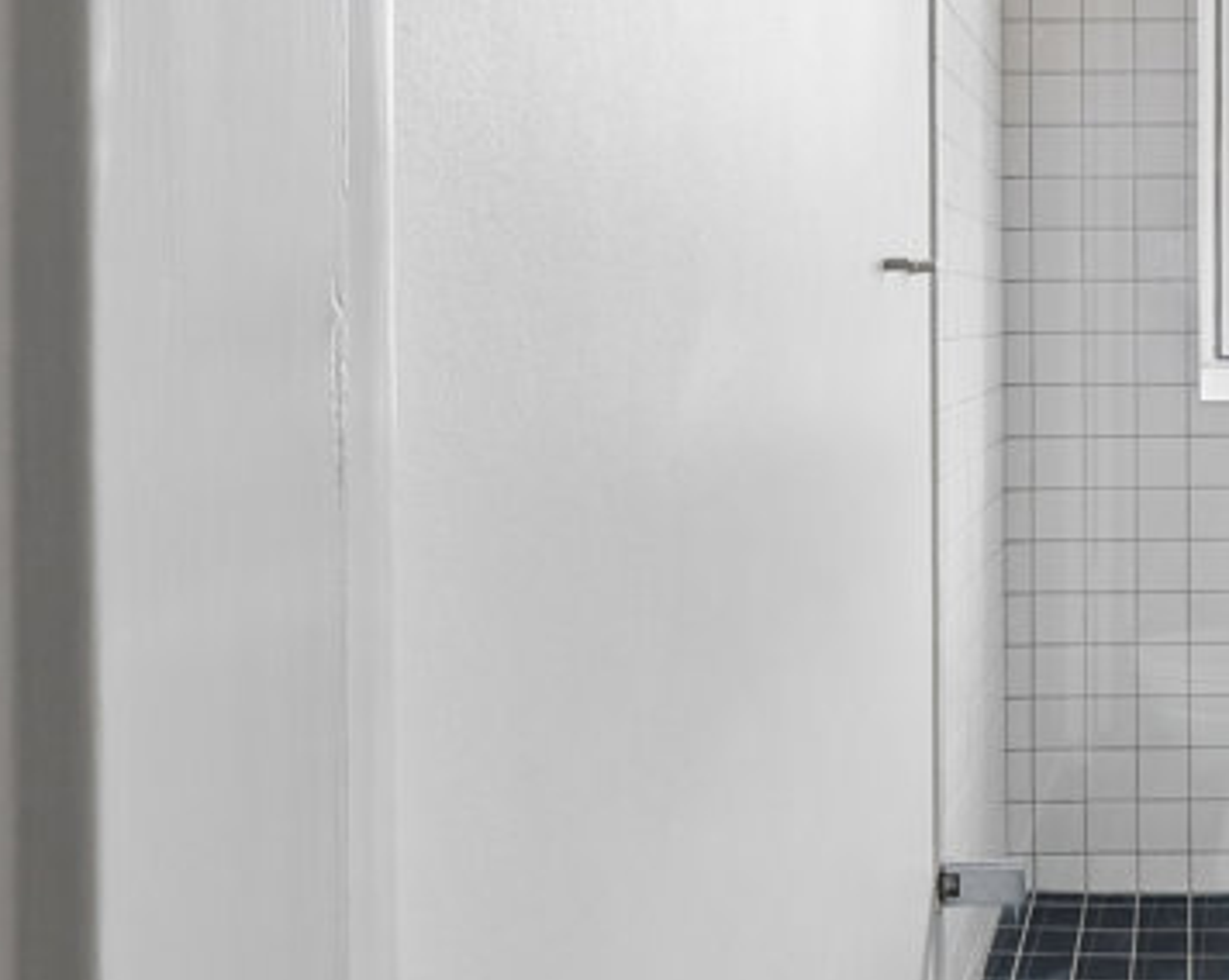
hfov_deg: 42.0
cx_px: 1208
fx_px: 1381
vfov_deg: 38.3
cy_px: 271
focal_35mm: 38
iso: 400
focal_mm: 12
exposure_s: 1/8
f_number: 10
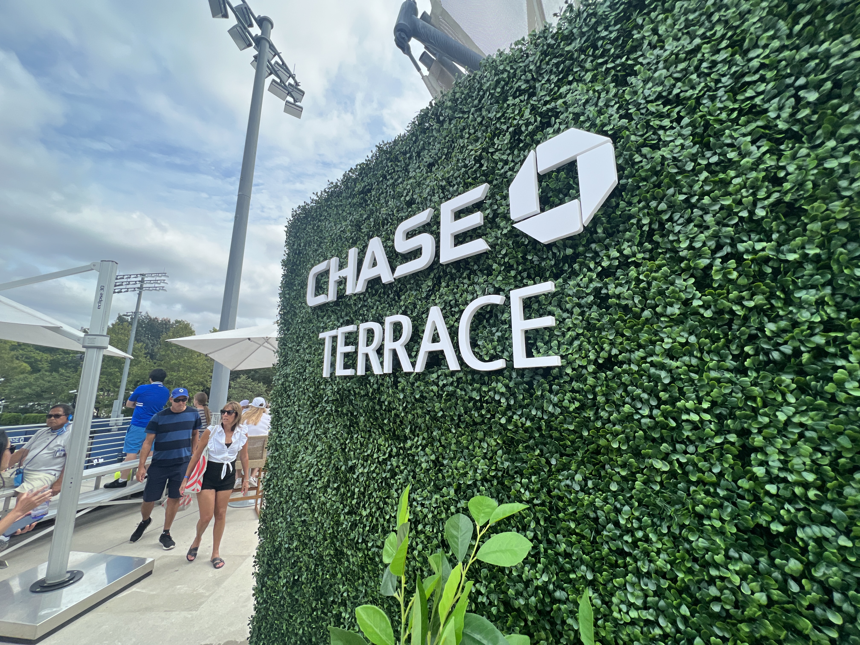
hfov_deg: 106.2
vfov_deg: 89.9
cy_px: 322
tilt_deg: +10.8
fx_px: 323
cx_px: 430
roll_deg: -1.0
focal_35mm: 13
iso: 32
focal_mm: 1.57
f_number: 1.8
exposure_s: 1/951
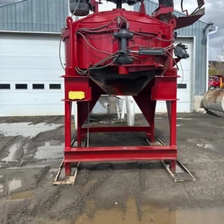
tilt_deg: -4.1
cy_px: 92
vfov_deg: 50.8
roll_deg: +0.0
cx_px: 123
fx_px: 234
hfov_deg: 51.0
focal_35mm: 32
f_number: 1.78
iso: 80
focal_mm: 6.76
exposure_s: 1/4405
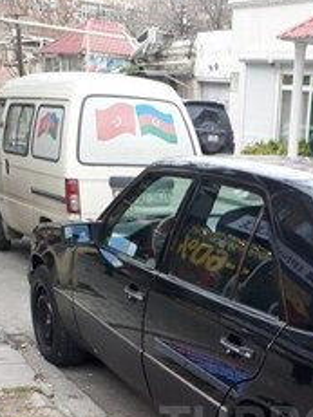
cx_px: 299
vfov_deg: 30.6
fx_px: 700
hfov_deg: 24.3
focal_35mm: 58
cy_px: 426
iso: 40
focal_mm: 3.6
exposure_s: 1/100
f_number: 1.9
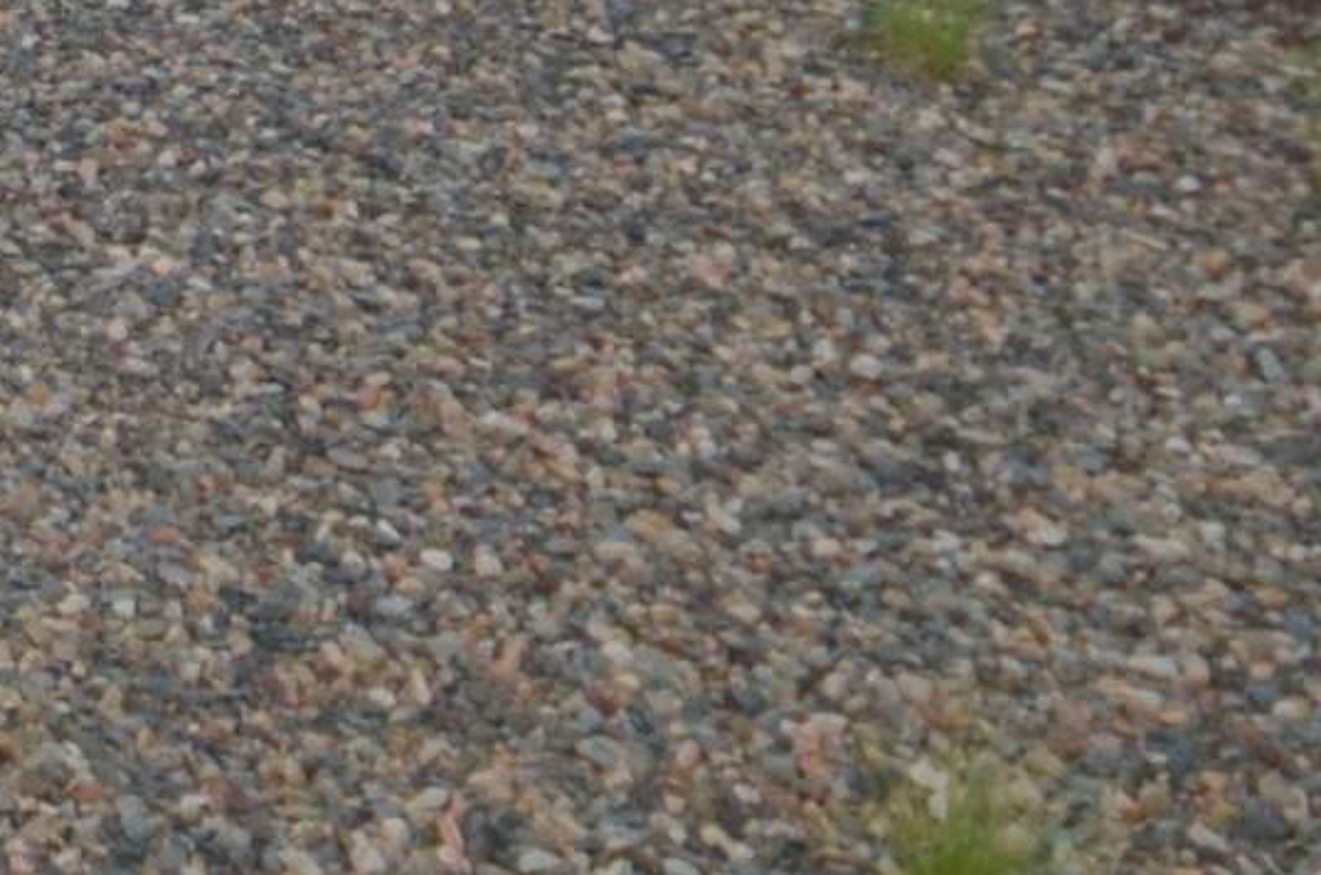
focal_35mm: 84
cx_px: -619
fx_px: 3076
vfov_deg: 13.9
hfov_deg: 20.9
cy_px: -834
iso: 200
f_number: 8
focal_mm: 10
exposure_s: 1/250
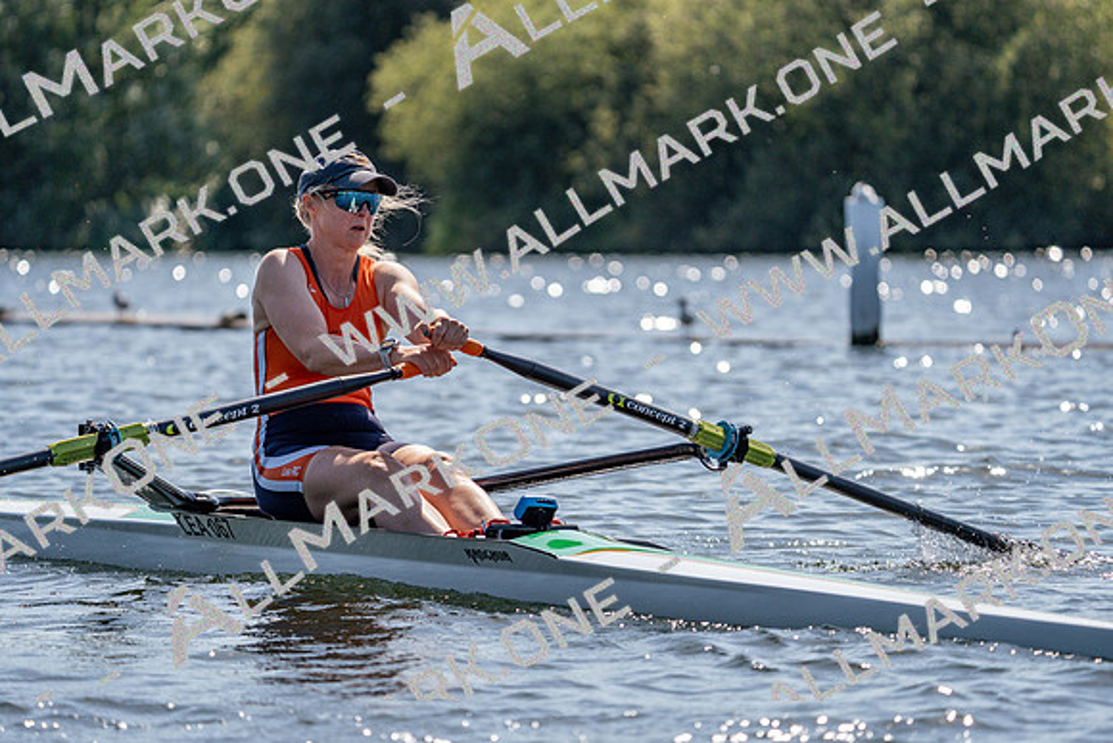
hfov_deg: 8.5
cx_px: 556
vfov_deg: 5.7
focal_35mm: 243
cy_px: 372
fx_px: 7514
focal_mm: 243
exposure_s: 1/2000
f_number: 5.6
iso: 200
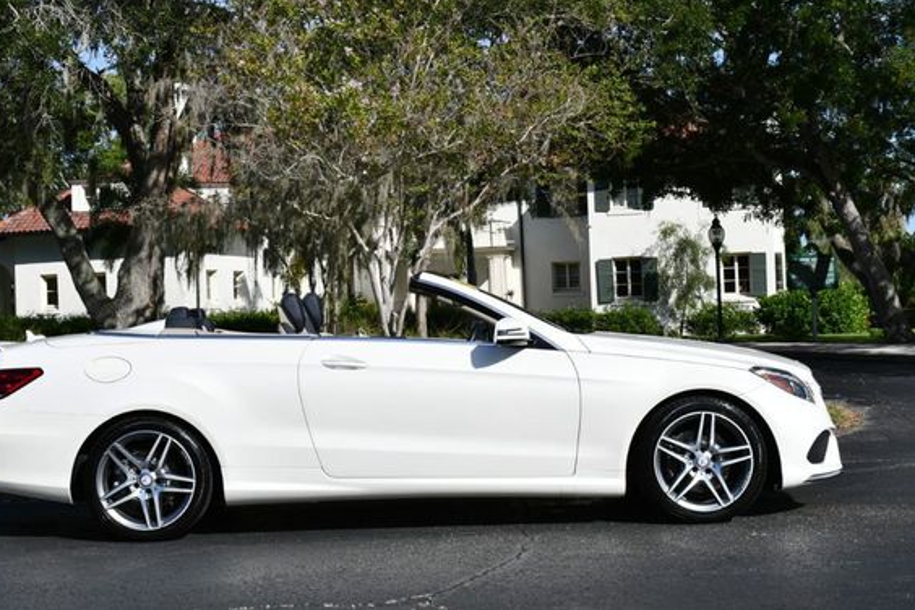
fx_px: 1499
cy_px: 265
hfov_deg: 33.9
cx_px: 397
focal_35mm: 59
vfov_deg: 23.0
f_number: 9
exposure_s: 1/320
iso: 100
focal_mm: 26
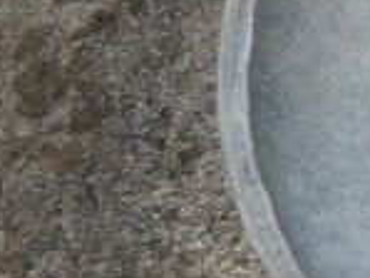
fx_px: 2150
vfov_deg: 7.3
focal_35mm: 201
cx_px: 1224
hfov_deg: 8.0
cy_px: 367
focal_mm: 5.2
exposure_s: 1/125
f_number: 4
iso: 100
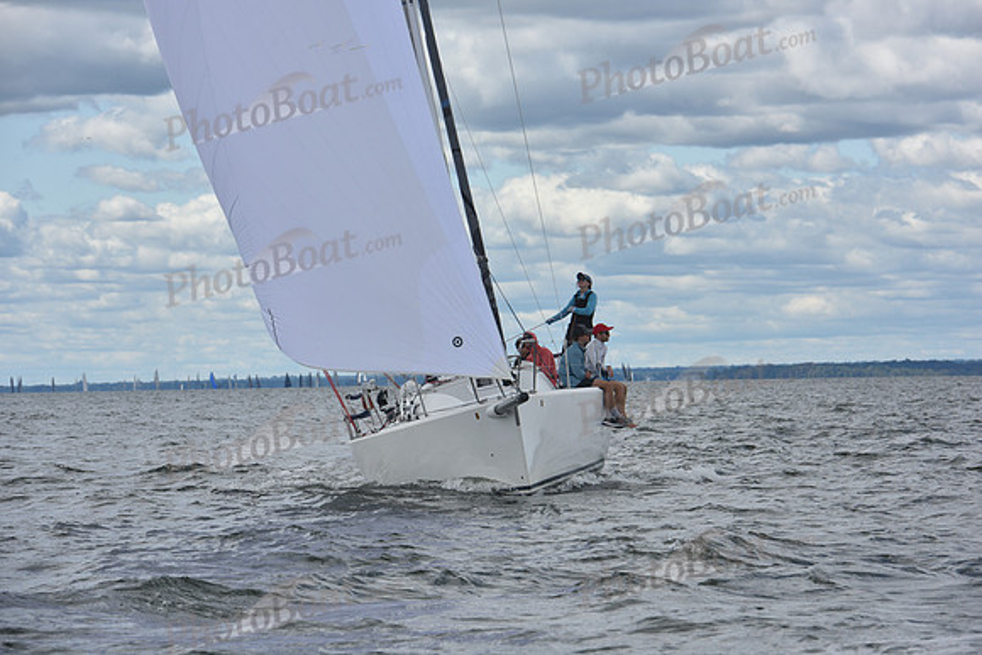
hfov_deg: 11.7
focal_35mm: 175
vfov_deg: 7.9
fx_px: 4775
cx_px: 491
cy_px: 328
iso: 250
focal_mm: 175
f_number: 10
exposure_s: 1/800
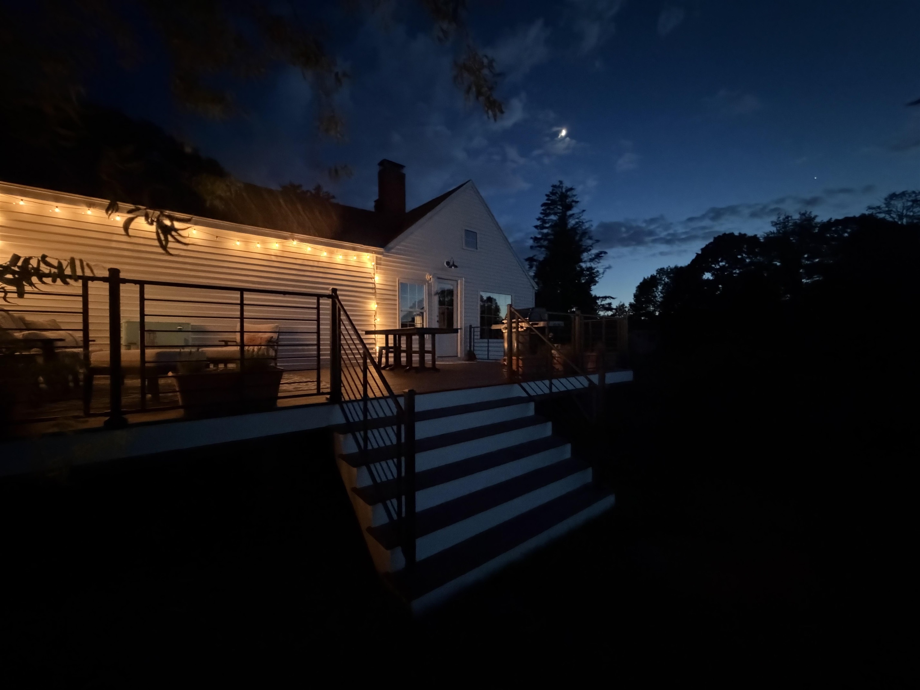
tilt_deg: -0.7
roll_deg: +0.6
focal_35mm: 14
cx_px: 460
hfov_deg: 102.1
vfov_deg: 85.7
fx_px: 372
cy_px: 345
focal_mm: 2.22
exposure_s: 1/24
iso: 2500
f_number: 2.2
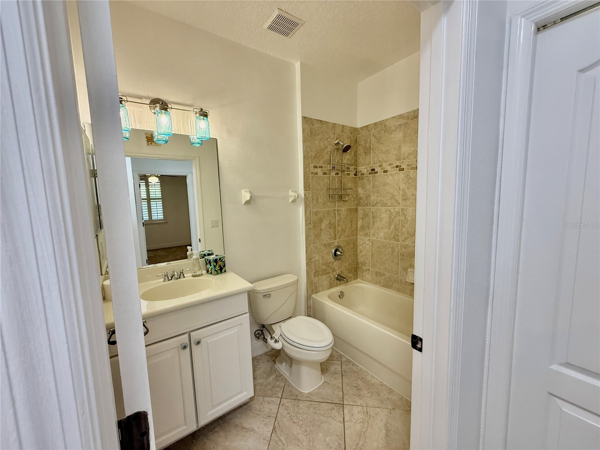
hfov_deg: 102.1
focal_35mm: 14
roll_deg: +1.9
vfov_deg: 85.7
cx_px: 300
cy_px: 225
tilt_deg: -5.2
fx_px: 243
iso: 250
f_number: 2.2
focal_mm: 2.22
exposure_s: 1/120
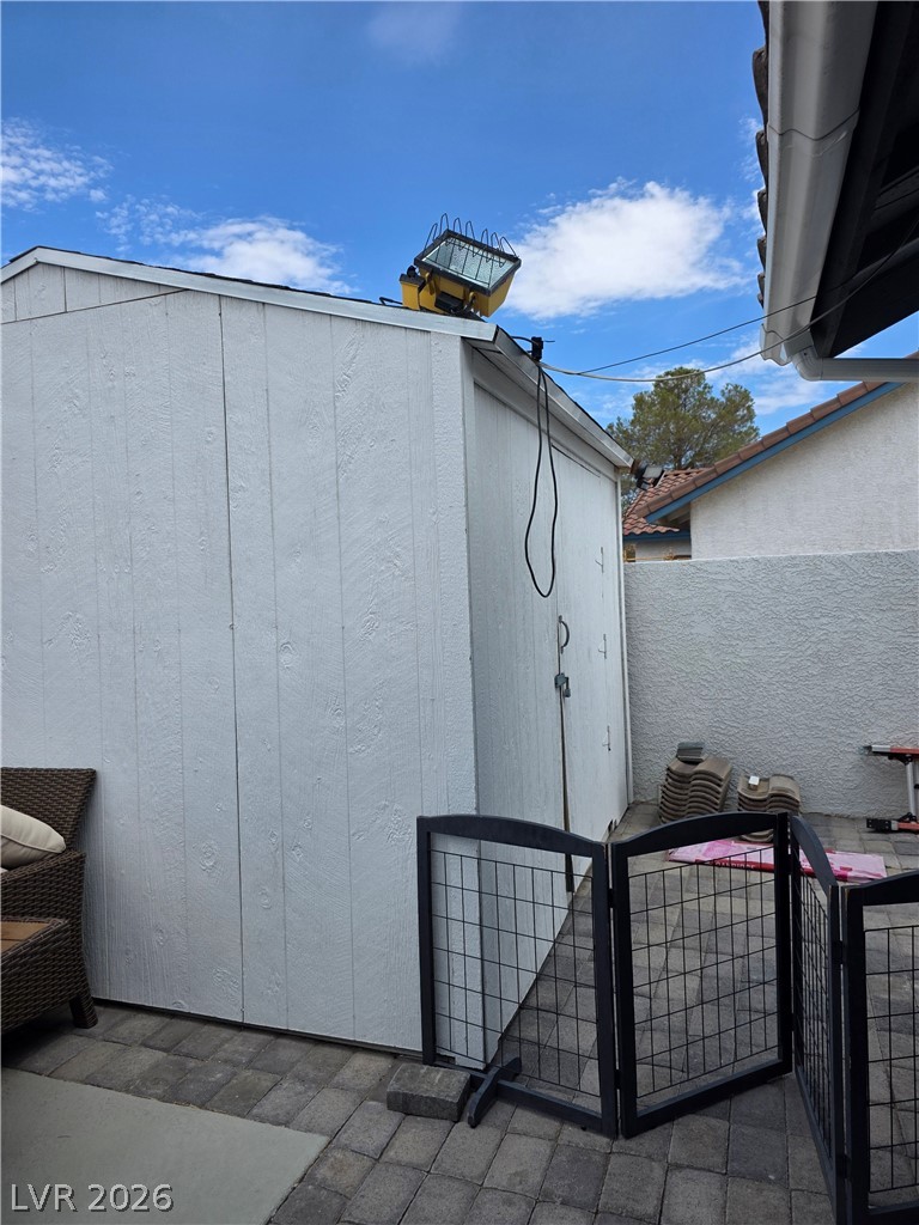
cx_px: 460
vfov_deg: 73.9
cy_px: 612
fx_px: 814
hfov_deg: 58.9
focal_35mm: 23
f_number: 1.7
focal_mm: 6.3
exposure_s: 1/5608
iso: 80
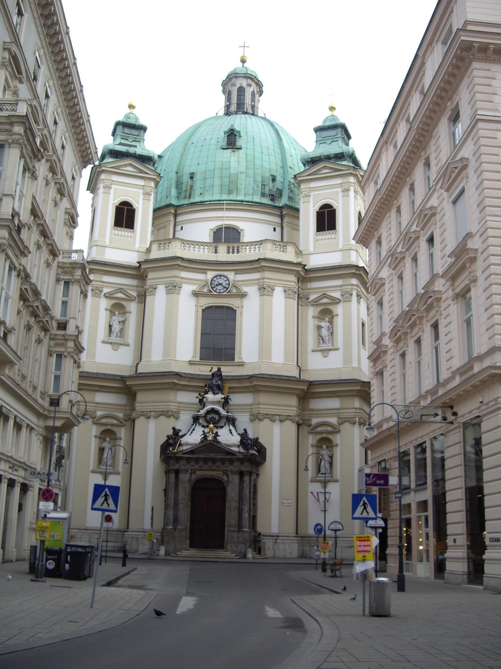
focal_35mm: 38
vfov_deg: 49.0
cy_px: 334
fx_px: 733
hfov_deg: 37.7
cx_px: 250
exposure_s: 1/200
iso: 100
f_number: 2.8
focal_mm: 7.9
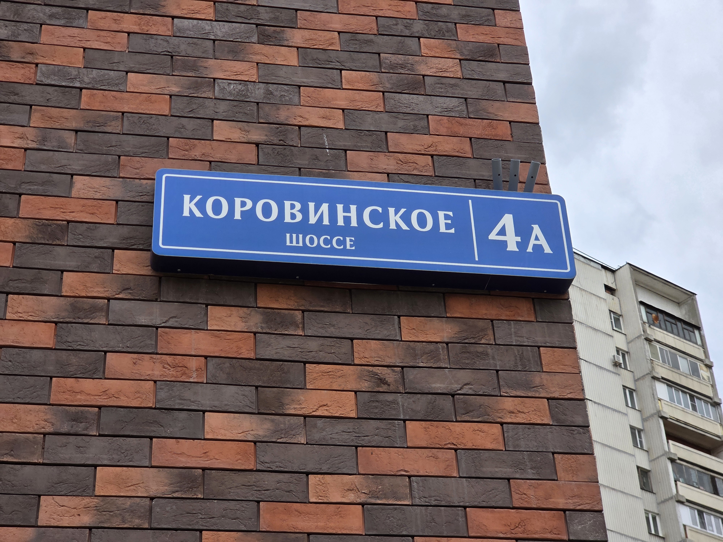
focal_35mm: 69
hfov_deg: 28.2
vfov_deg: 21.3
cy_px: 271
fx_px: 1441
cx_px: 362
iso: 25
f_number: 2.4
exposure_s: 1/919
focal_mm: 7
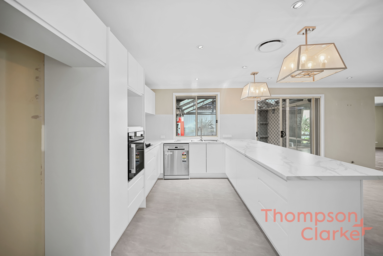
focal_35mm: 14
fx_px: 149
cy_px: 128
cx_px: 192
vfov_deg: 81.3
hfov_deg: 104.2
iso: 100
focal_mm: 14
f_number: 4
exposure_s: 1/5
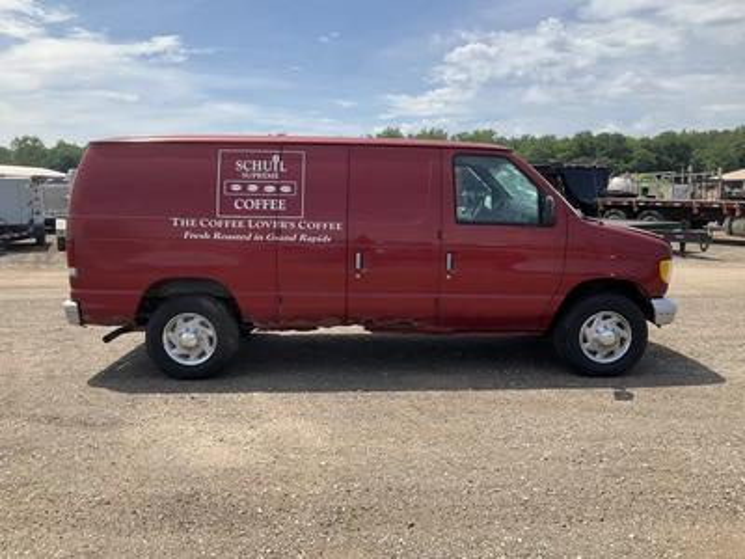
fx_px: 624
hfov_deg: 61.7
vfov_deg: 48.2
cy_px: 280
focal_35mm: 29
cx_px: 372
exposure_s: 1/1534
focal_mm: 3
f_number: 1.8
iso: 25
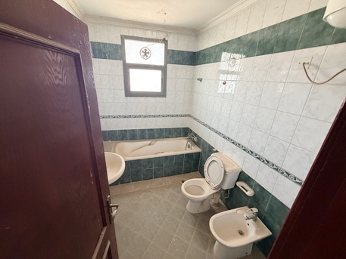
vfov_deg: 85.7
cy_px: 130
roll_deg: -2.7
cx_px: 173
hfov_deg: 102.0
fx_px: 140
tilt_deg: -19.8
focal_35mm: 14
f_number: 2.2
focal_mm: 2.22
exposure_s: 1/60
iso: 500
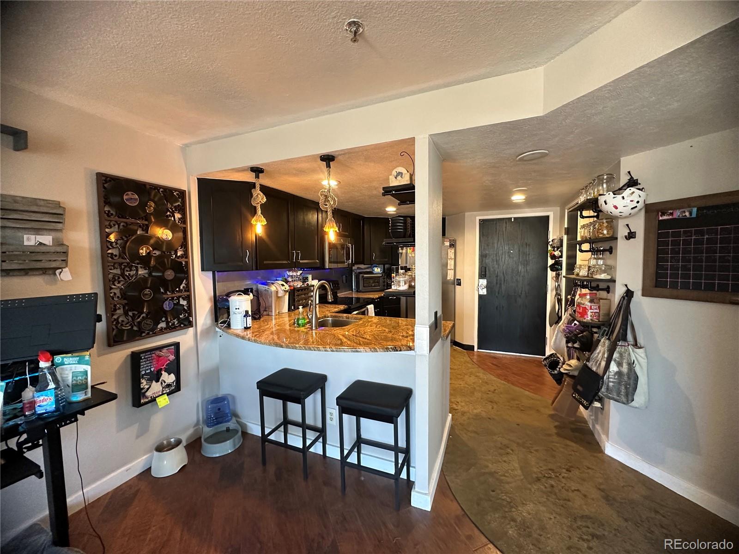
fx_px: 299
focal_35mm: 14
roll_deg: +0.5
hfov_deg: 102.1
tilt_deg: -3.1
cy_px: 277
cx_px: 370
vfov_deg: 85.7
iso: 320
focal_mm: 2.22
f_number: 2.2
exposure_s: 1/60
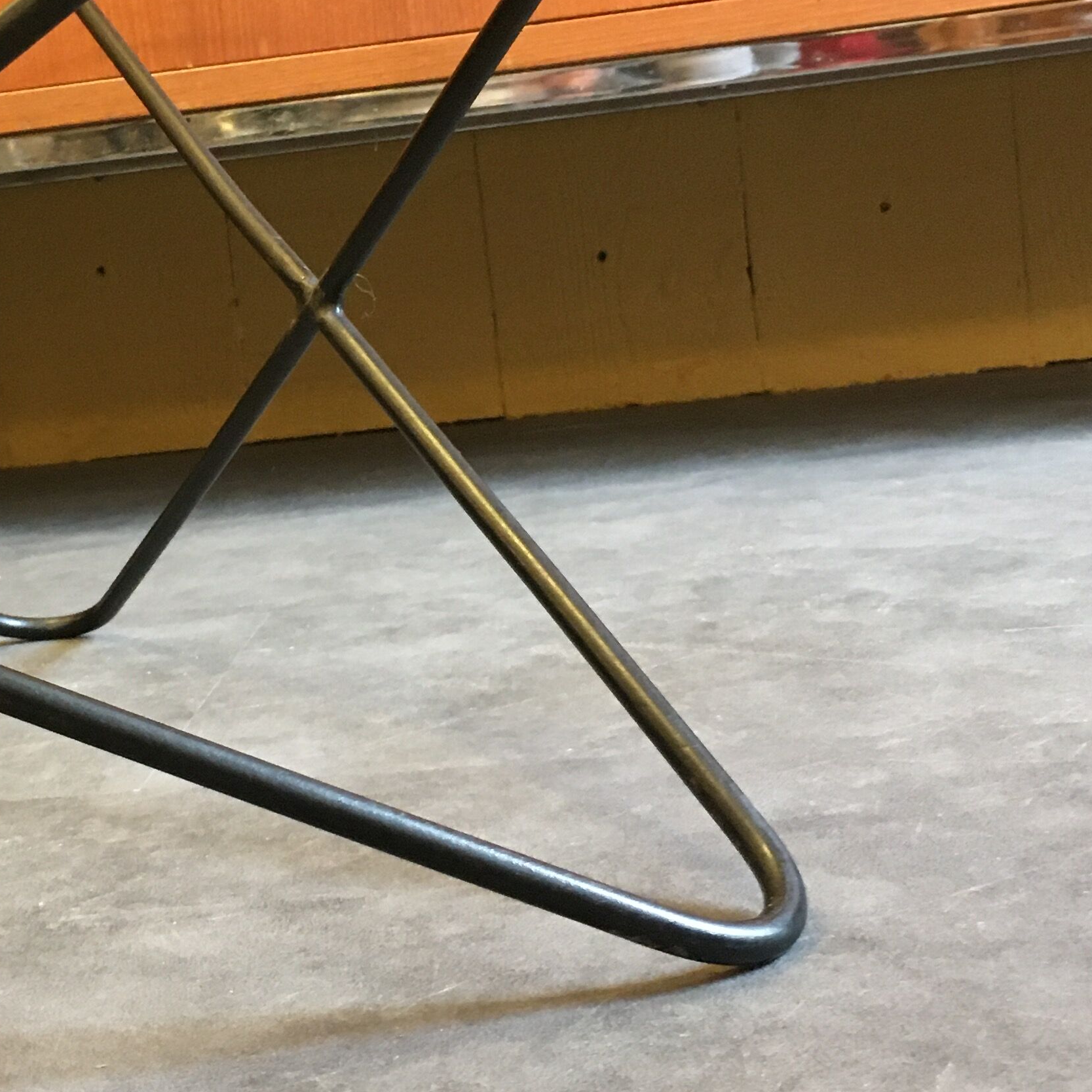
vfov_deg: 27.7
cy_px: 453
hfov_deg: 27.2
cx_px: 227
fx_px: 2213
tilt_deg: -5.9
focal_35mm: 62
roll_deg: +6.5
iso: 200
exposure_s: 1/25
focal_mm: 4.15
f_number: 2.2
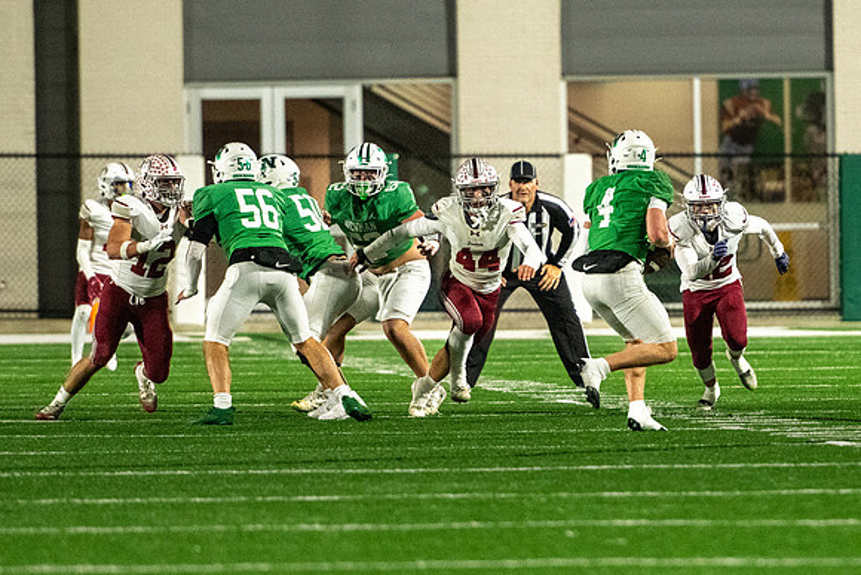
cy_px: 268
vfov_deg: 3.1
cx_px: 614
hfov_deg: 4.7
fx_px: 10511
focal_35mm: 439
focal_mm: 200
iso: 5000
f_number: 2.8
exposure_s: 1/800
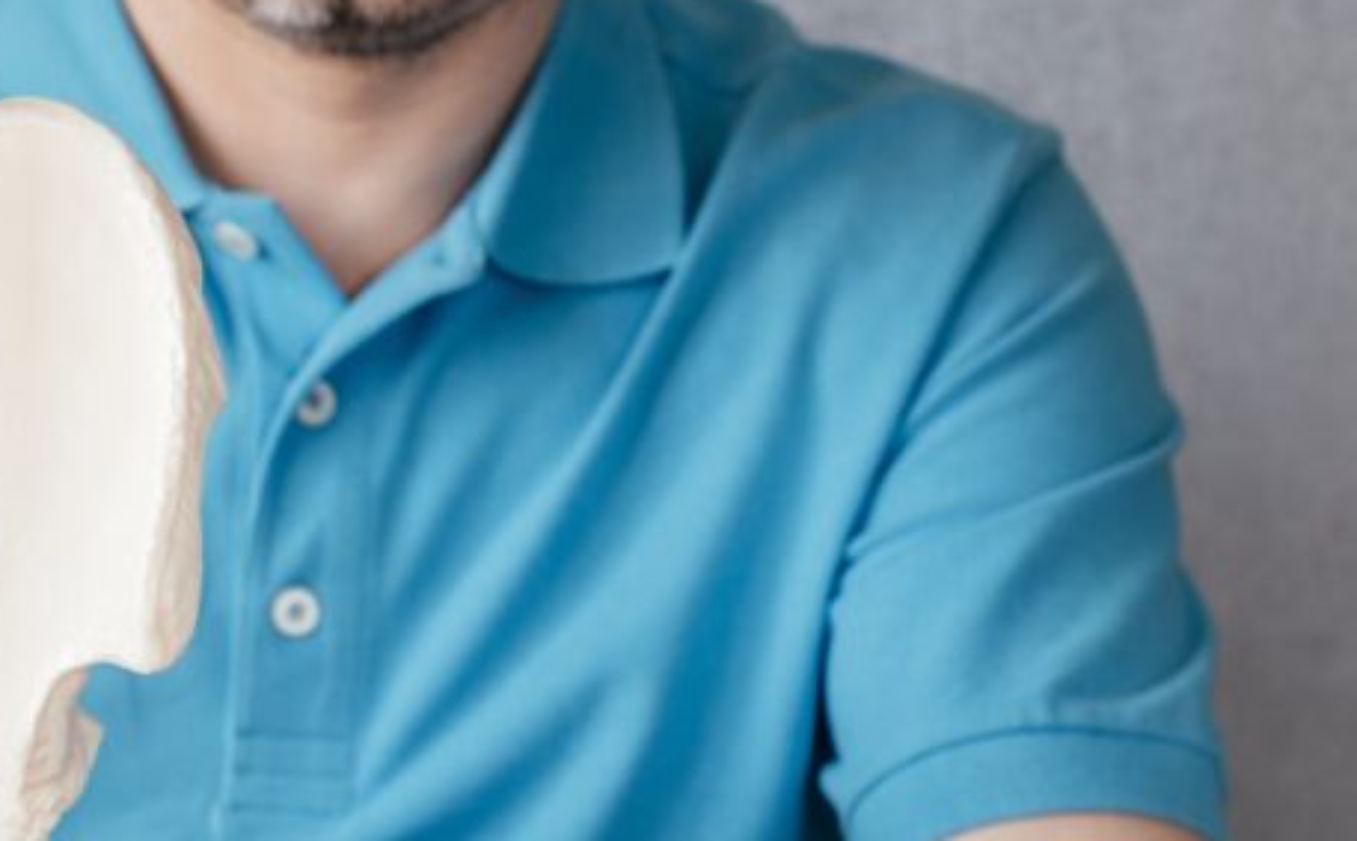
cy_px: 675
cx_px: 166
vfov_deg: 11.1
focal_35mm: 117
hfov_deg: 17.6
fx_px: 4316
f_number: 5.6
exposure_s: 1/160
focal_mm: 50
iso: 200
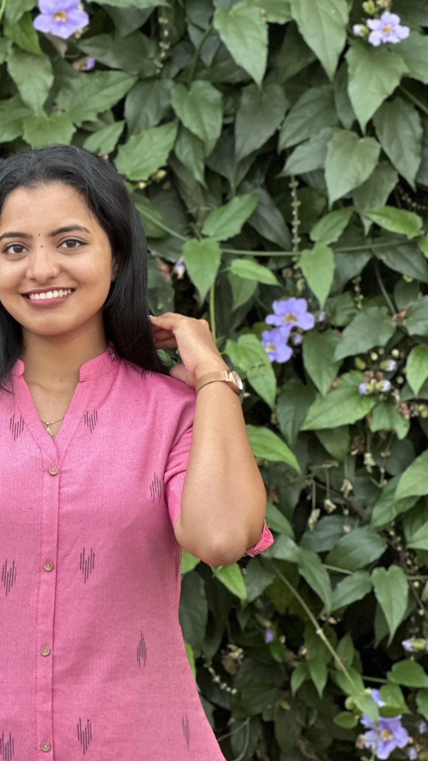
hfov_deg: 7.6
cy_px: 145
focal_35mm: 160
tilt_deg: +3.3
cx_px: 63
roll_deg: -0.9
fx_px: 3228
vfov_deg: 13.4
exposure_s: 1/121
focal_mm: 9
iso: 200
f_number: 2.8
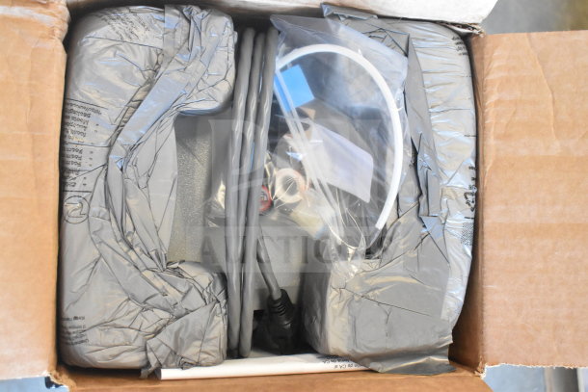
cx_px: 294
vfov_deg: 29.0
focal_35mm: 46
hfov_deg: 42.3
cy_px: 196
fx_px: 760
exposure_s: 1/160
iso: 6400
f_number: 6.3
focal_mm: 31
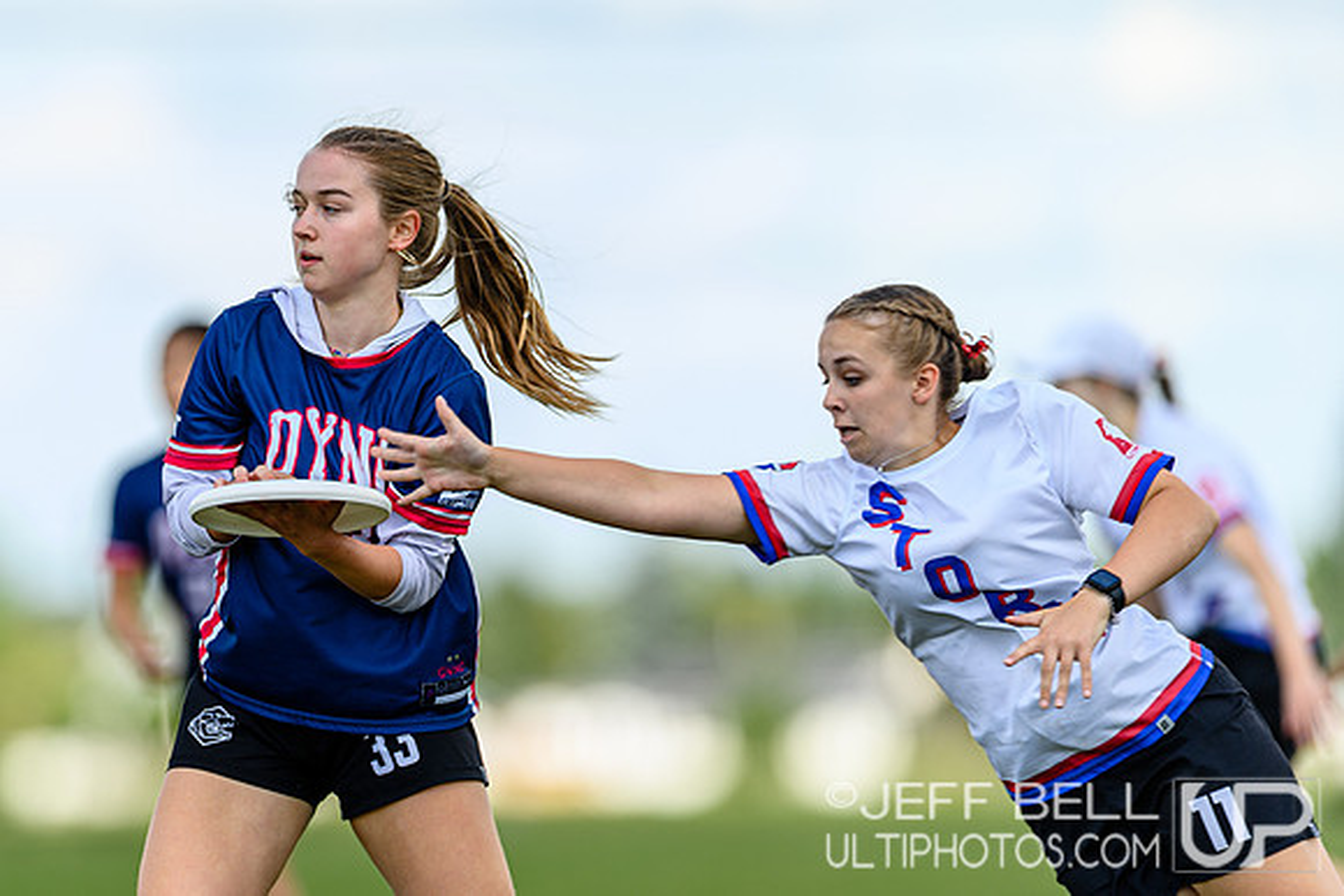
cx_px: 380
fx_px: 21429
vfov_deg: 2.4
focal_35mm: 574
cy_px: 507
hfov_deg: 3.6
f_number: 3.2
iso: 200
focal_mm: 400
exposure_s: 1/1000
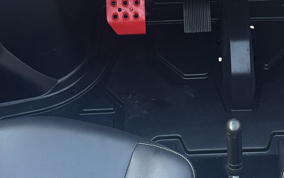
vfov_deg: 14.1
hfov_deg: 22.3
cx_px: 220
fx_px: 712
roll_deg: +0.9
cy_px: 40
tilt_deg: -44.4
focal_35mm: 92
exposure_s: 1/121
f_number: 1.6
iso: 80
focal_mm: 5.96
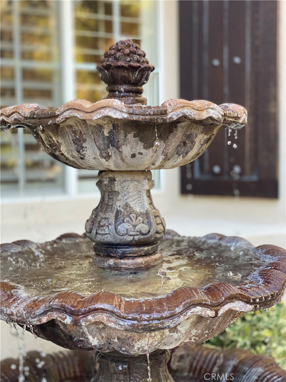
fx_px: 573
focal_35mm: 52
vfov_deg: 36.8
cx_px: 143
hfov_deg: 28.0
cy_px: 191
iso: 100
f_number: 2
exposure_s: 1/122
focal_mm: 6
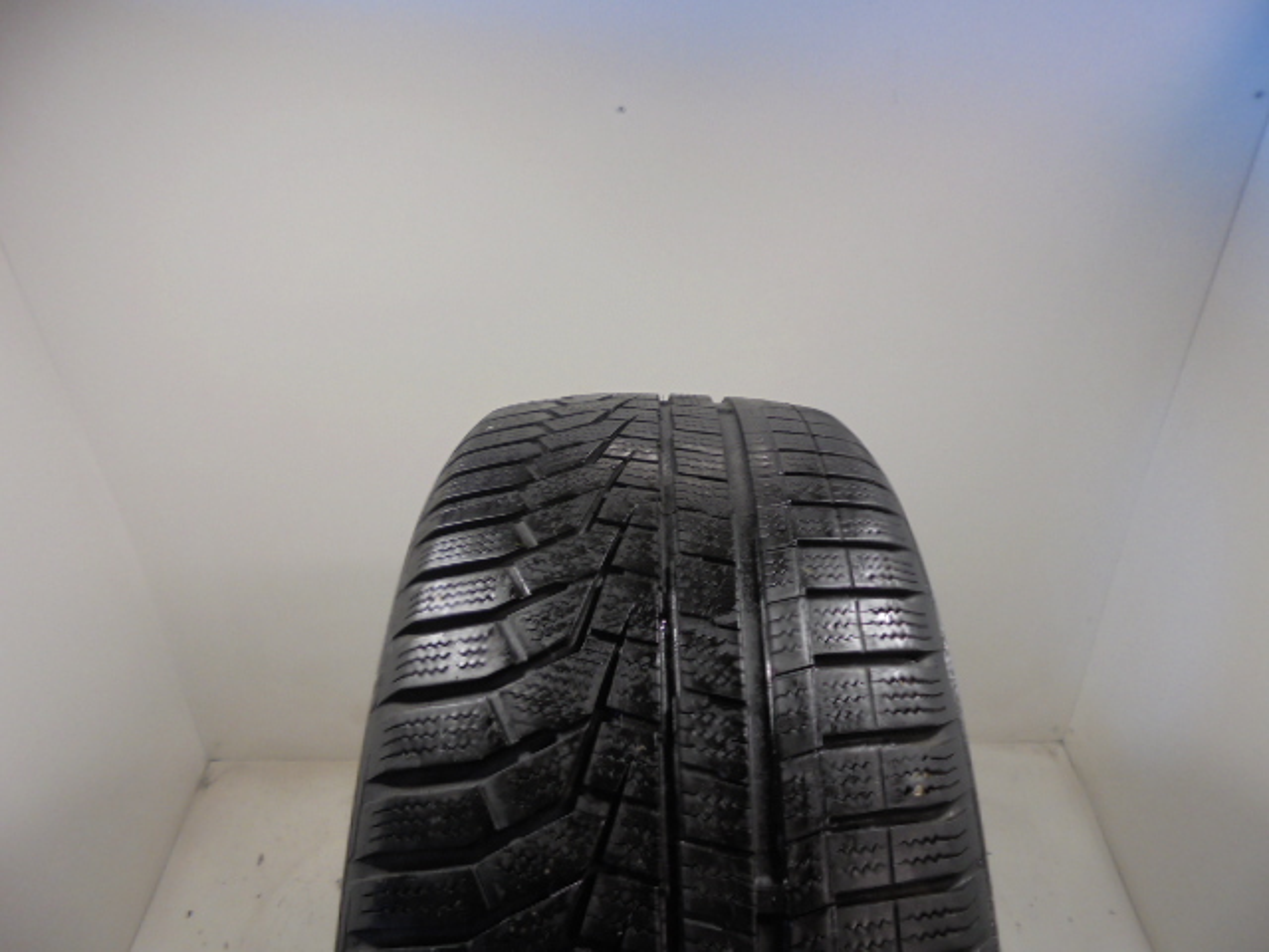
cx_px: 634
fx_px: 953
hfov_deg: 67.3
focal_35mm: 26
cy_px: 476
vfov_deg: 53.1
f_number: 3.5
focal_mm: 4.6
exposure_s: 1/30
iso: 100
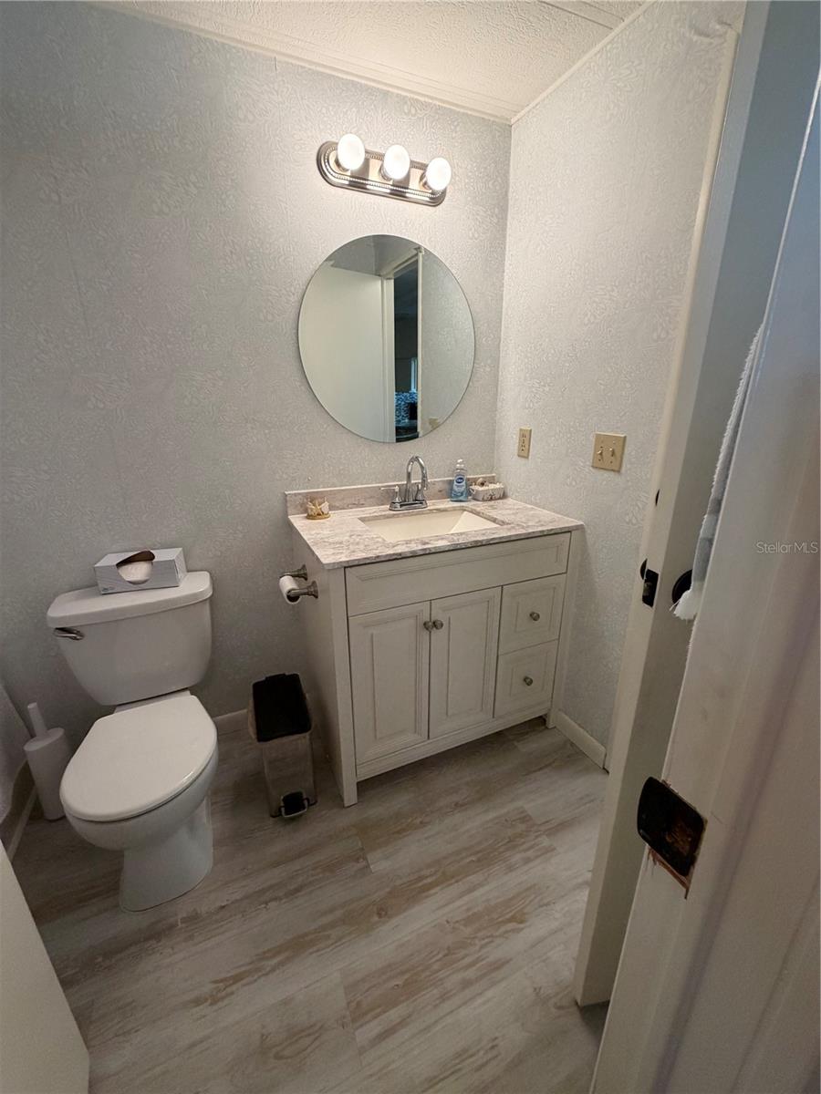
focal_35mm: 14
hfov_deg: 85.7
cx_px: 410
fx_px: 443
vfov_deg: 102.1
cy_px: 547
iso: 320
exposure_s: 1/120
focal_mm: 2.22
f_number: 2.2
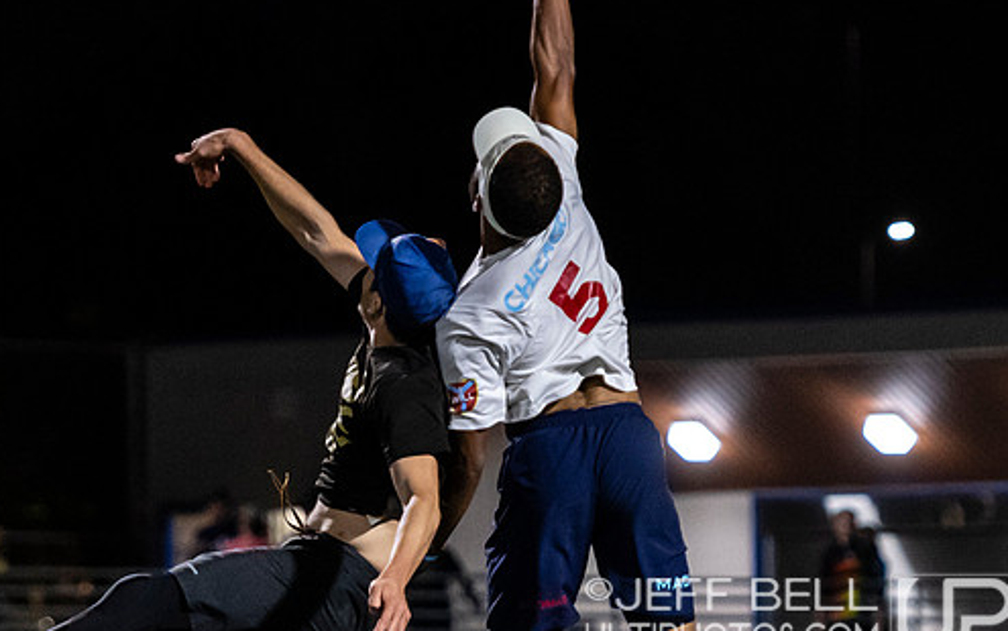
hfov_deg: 5.3
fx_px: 10885
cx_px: 445
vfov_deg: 3.3
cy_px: 356
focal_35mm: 396
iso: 5000
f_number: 2.8
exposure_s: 1/1000
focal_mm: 130
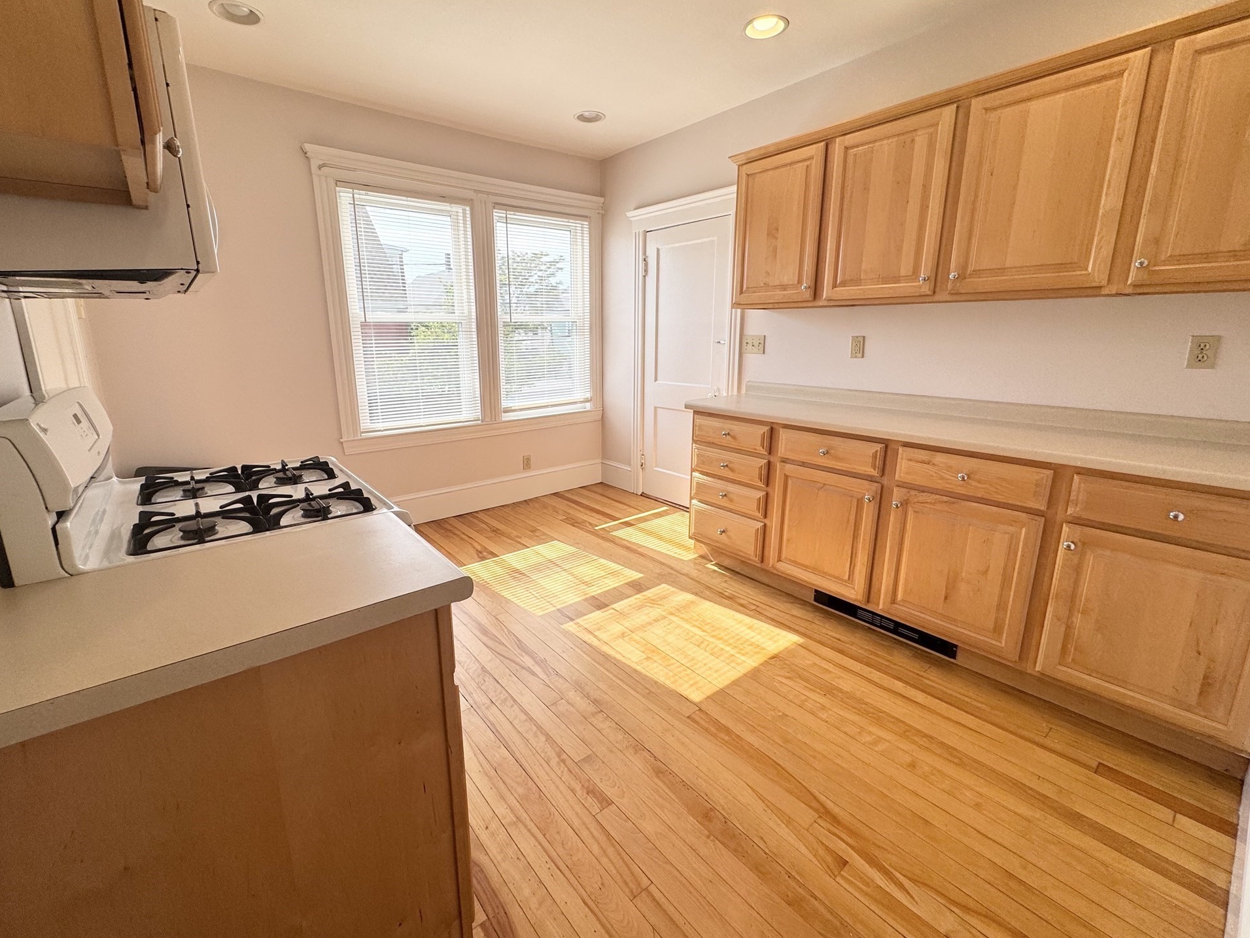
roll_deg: +0.4
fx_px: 542
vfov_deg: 81.7
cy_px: 453
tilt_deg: -13.3
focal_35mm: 15
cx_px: 591
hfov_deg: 98.1
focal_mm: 2.22
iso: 40
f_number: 2.2
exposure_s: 1/368
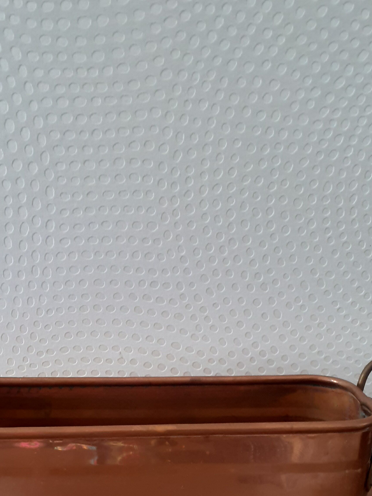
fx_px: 702
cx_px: 144
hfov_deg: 29.6
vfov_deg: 37.0
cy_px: 424
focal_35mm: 49
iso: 125
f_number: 1.9
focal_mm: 3.6
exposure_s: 1/50
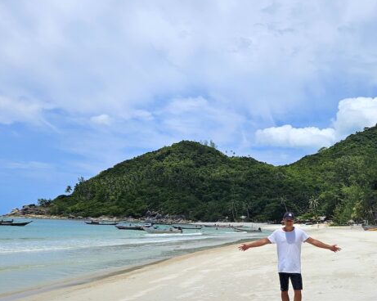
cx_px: 273
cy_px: 170
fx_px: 435
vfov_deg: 38.1
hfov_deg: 45.6
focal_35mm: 39
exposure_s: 1/5034
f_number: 1.8
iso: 25
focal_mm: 5.4
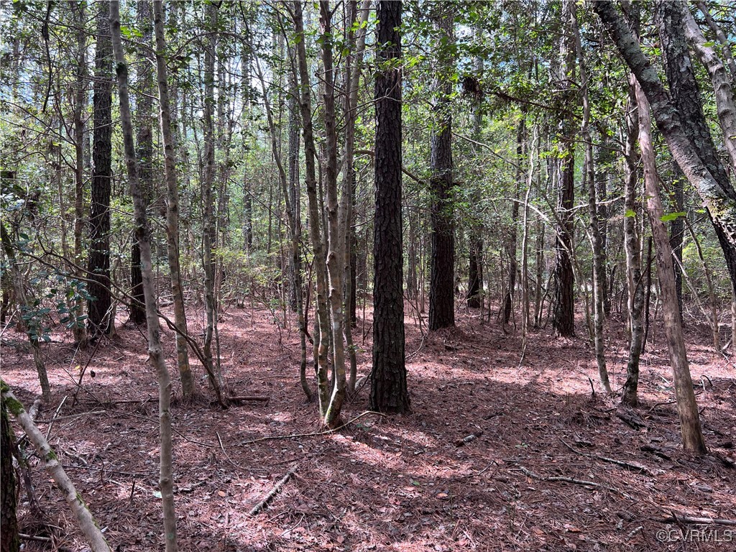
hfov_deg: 67.3
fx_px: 553
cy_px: 276
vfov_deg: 53.1
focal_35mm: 26
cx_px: 368
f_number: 1.5
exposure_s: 1/165
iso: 64
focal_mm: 5.7
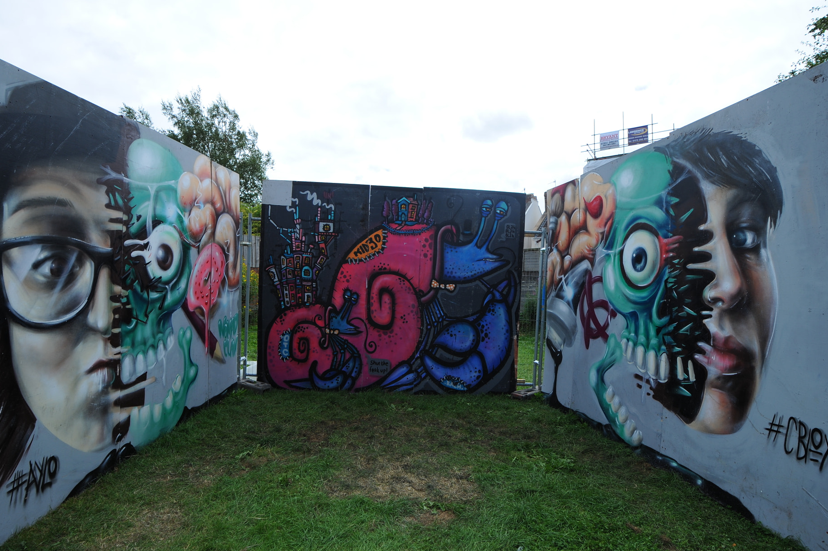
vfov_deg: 64.5
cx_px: 400
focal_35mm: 19
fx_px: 437
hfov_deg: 86.9
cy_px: 282
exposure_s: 1/400
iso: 200
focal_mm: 17
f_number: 8
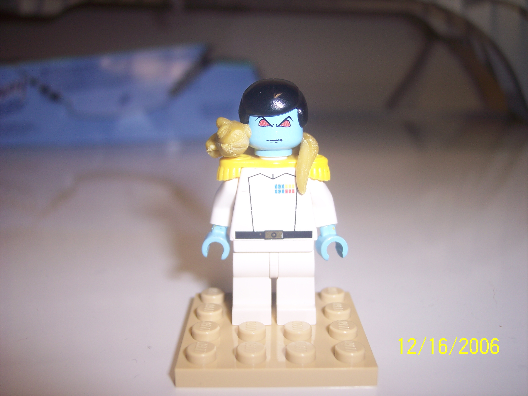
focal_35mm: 39
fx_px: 595
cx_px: 264
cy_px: 198
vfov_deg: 36.8
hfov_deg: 47.9
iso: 100
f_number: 2.8
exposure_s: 1/60
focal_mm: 8
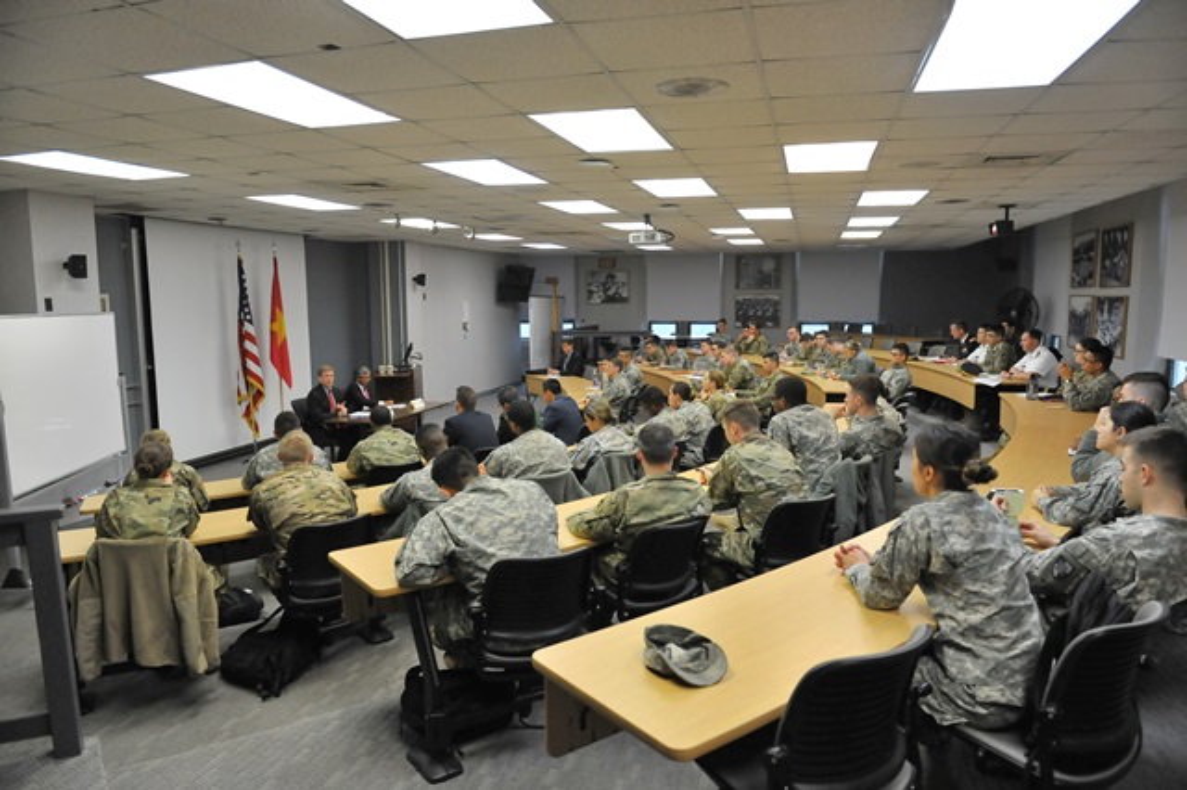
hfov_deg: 73.8
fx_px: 791
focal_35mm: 24
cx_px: 594
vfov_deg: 53.1
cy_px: 395
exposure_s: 1/320
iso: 2000
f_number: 3.5
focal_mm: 24
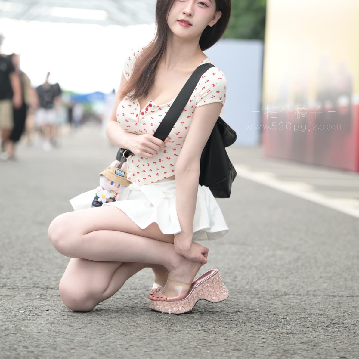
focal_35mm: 118
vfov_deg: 14.7
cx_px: 180
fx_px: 1385
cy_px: 103
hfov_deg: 14.8
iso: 320
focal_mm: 92
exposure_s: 1/250
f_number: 3.2
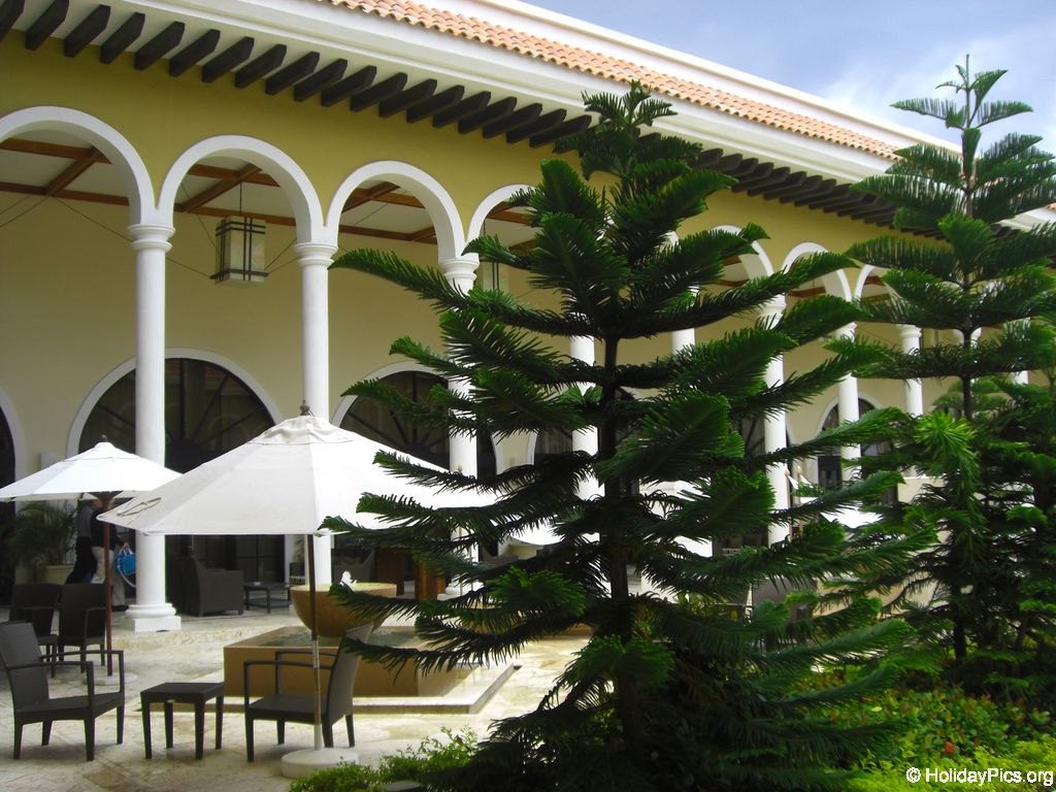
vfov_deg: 37.7
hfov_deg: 49.0
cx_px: 528
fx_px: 1159
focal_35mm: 38
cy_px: 396
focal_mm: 6.2
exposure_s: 1/400
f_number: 2.7
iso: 64
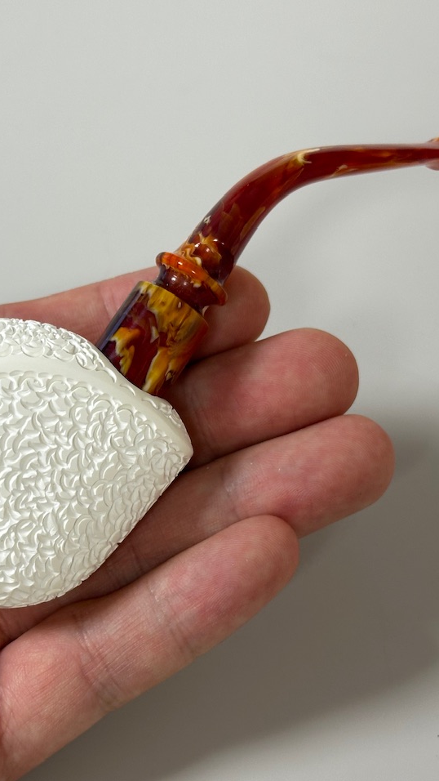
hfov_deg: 17.2
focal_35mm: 70
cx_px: 140
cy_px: 391
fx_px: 1448
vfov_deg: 30.1
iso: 64
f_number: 1.78
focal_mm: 6.86
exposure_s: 1/50
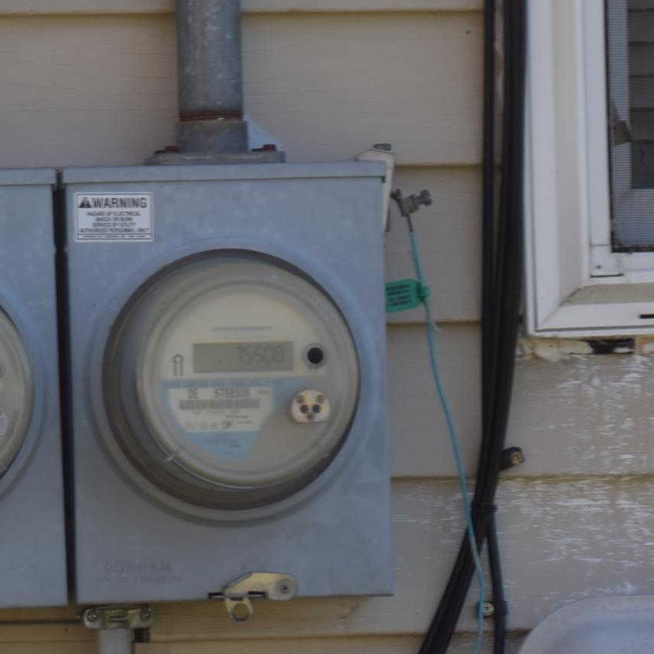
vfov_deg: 4.3
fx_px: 8742
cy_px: 464
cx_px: 196
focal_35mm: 409
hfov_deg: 4.3
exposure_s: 1/200
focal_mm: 92
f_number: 7.1
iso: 100
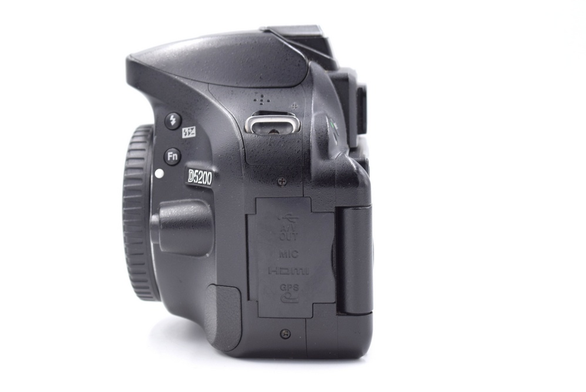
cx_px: 293
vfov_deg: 18.2
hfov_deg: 27.0
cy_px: 196
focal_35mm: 75
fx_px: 1222
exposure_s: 1/125
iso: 400
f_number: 7.1
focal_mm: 50
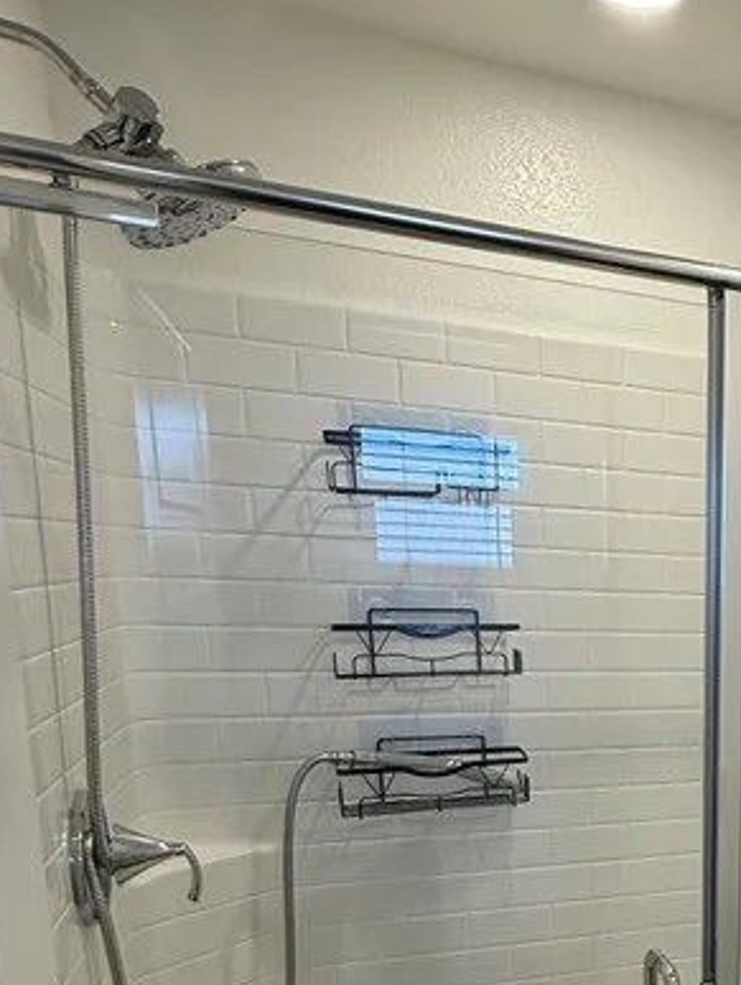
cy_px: 786
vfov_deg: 47.4
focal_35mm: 37
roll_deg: -3.6
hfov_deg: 31.8
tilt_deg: -10.7
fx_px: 1054
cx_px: 904
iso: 100
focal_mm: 2.22
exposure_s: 1/120
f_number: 2.2
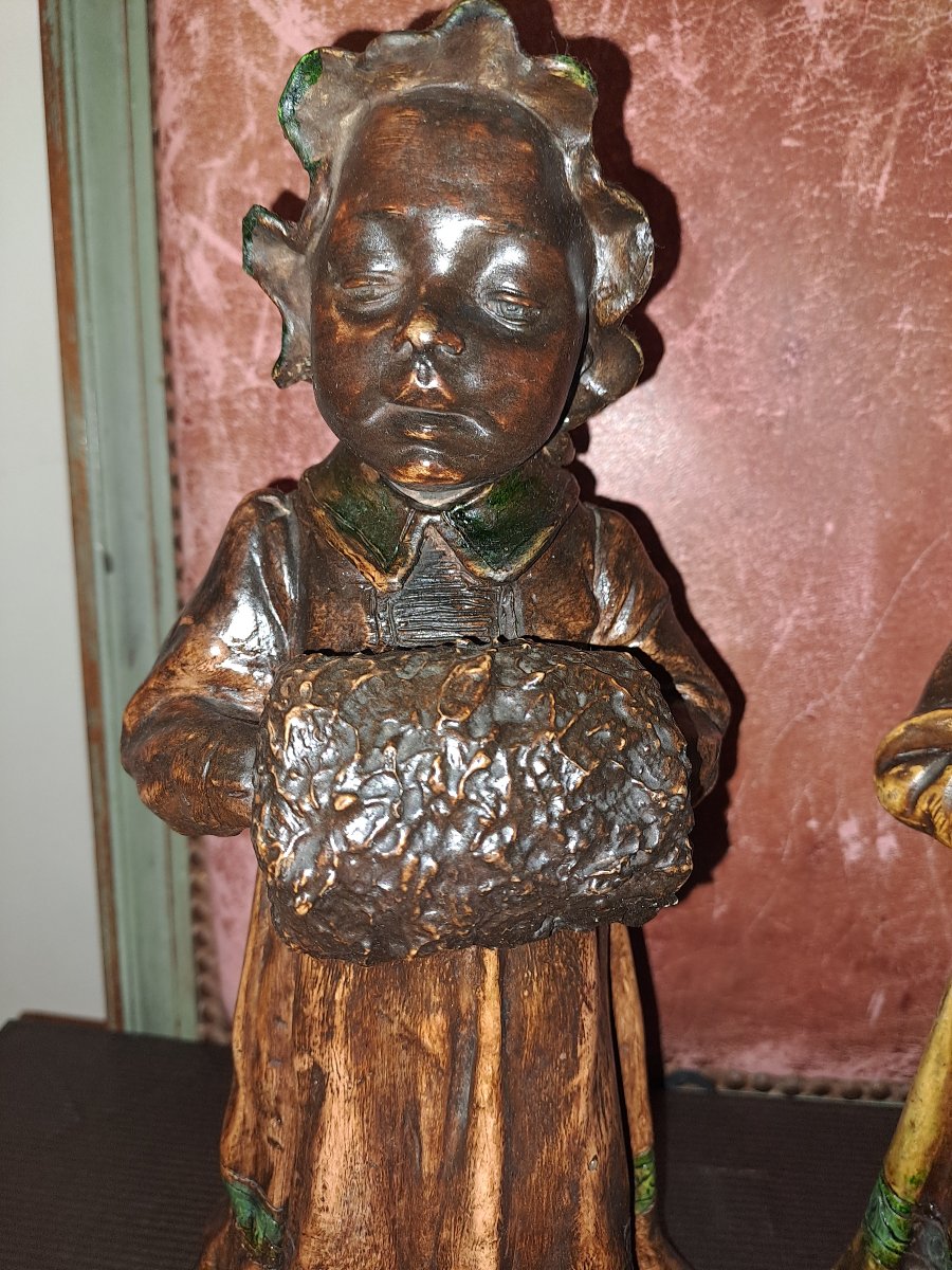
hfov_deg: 54.9
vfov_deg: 69.4
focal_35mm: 25
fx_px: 917
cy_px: 635
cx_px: 476
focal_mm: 4.65
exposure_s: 1/50
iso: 160
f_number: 1.8
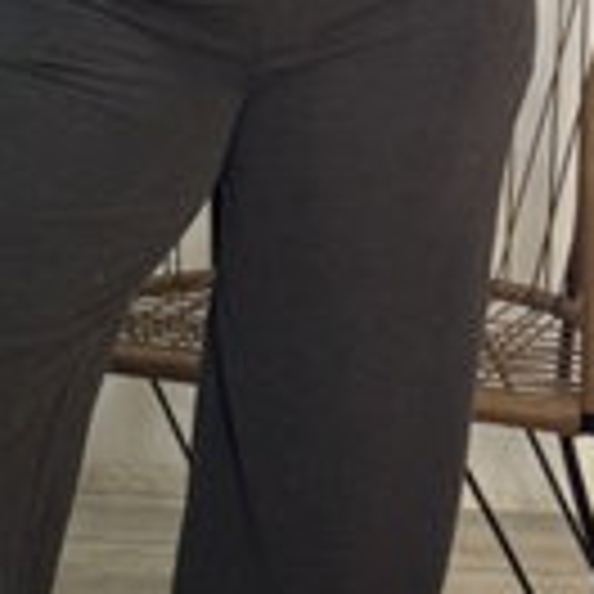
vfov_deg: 10.1
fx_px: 3320
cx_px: 140
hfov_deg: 10.2
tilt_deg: -20.5
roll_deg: +0.6
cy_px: -34
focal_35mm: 171
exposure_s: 1/50
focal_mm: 6.76
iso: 64
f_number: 1.78
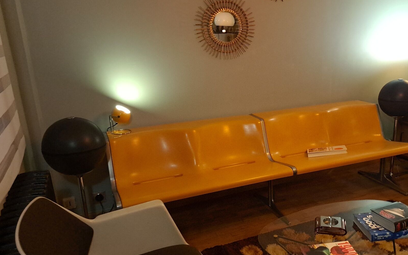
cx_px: 243
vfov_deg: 39.3
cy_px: 150
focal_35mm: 32
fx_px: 356
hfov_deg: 59.2
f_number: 1.8
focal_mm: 5.23
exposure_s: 1/25
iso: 800
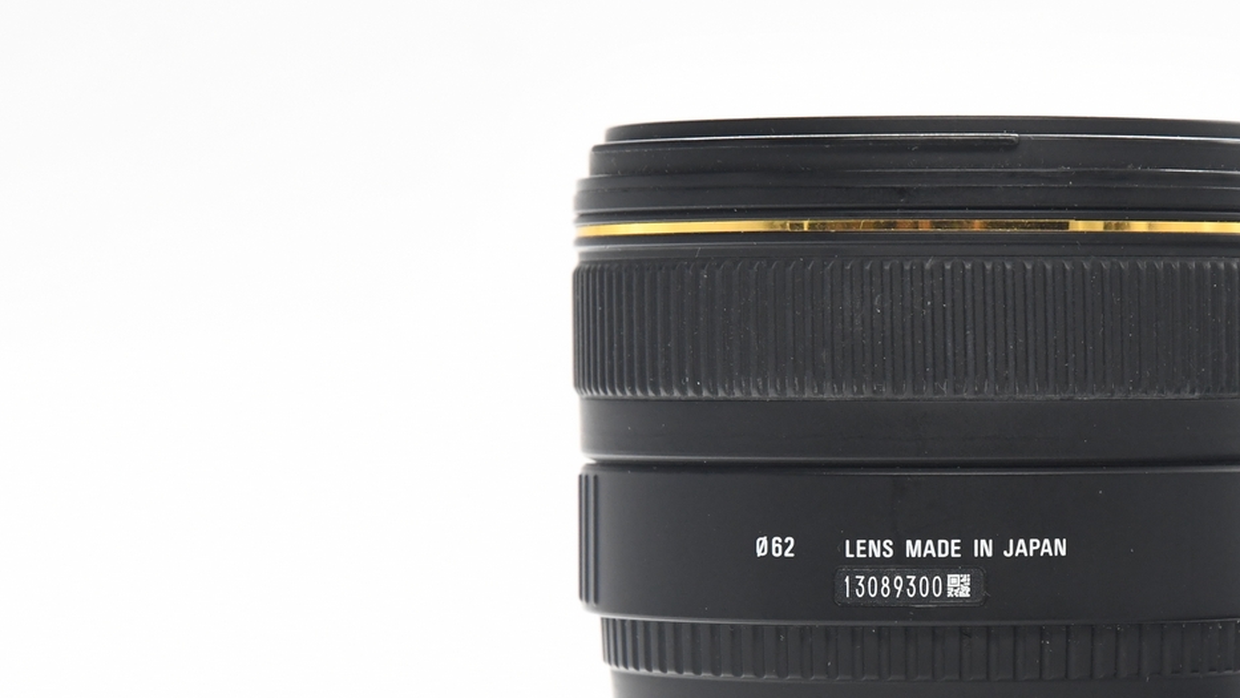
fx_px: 6642
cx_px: 950
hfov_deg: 10.6
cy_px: 515
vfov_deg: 6.0
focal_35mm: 202
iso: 1600
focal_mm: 80
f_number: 7.1
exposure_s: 1/100
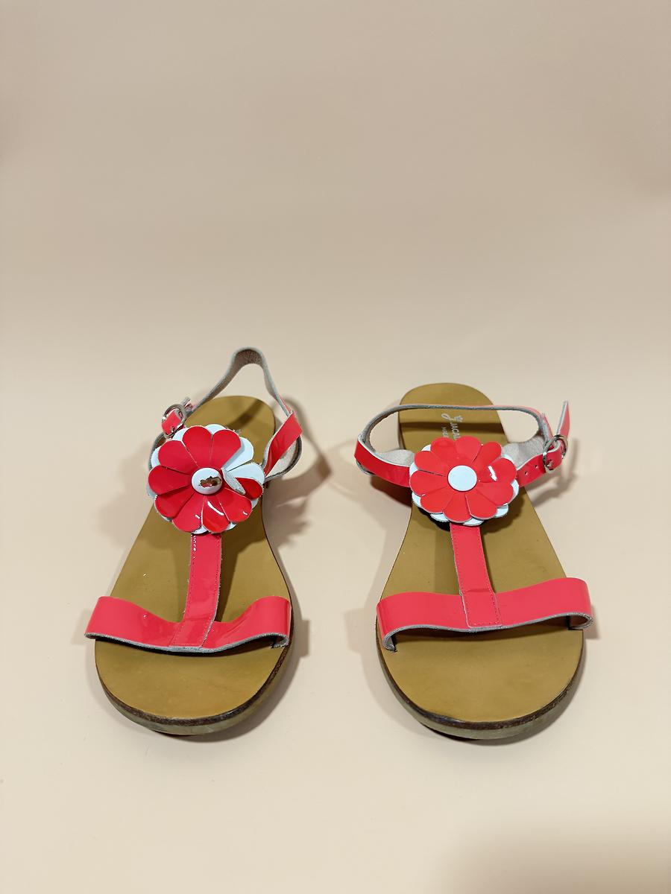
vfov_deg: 71.6
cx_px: 336
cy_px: 447
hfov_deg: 56.8
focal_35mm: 24
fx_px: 620
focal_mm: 6.76
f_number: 1.78
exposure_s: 1/68
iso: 200
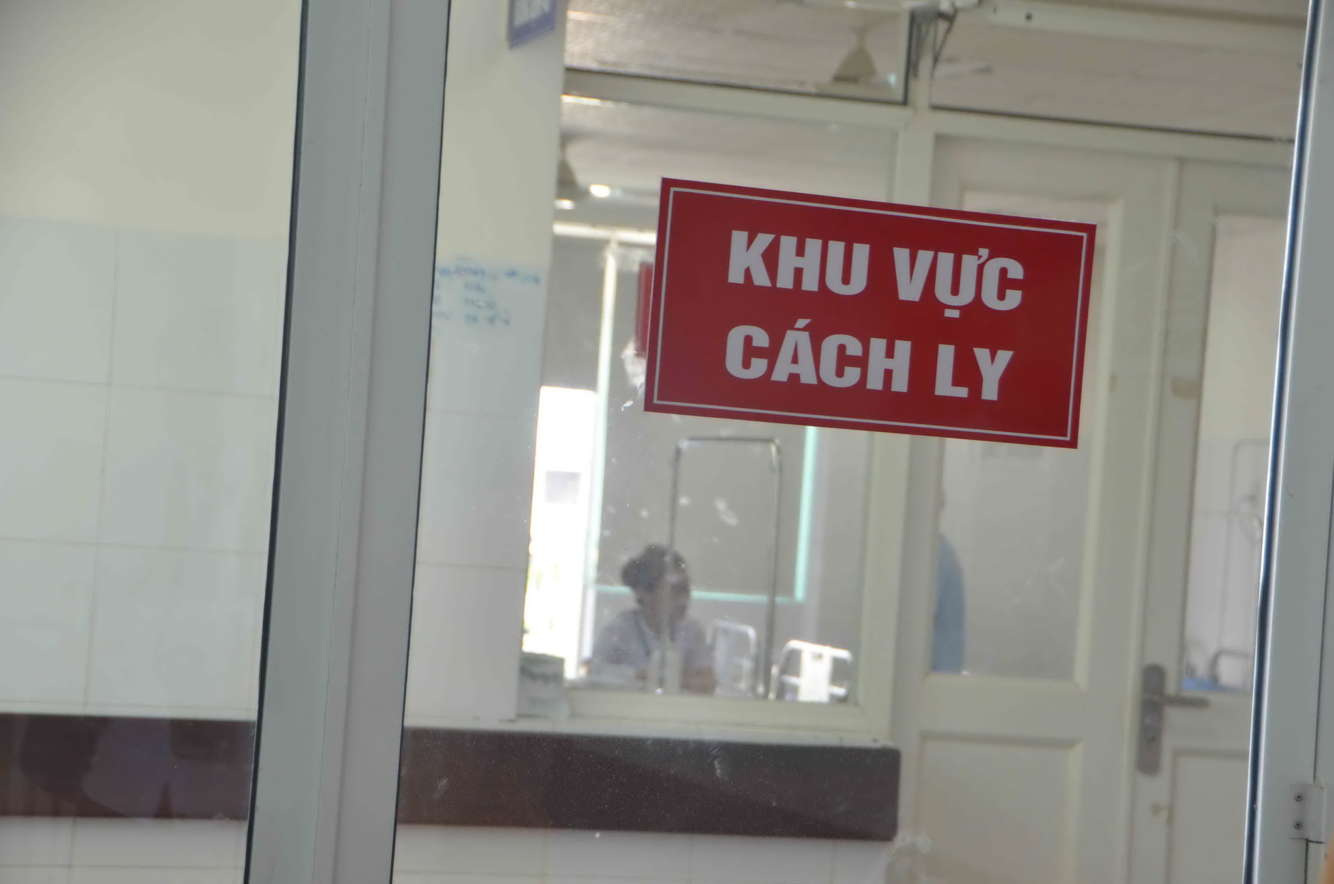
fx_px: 3106
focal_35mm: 84
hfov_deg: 24.2
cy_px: 442
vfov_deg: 16.2
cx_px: 667
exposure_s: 1/60
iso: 640
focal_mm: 56
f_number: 5.6
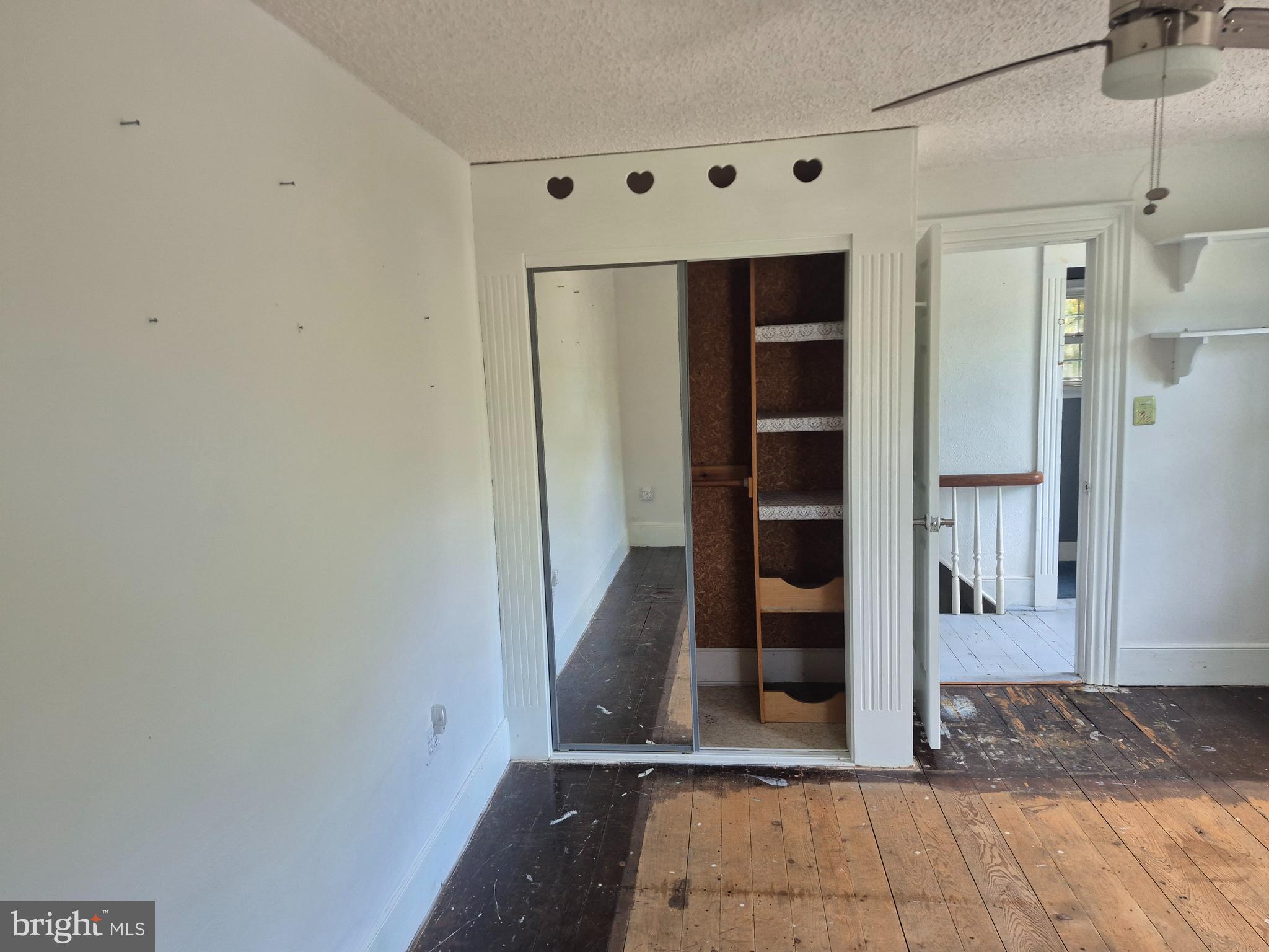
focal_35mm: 23
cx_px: 634
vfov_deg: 58.9
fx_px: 843
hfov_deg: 73.9
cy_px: 476
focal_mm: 5.4
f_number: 1.8
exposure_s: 1/120
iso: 160
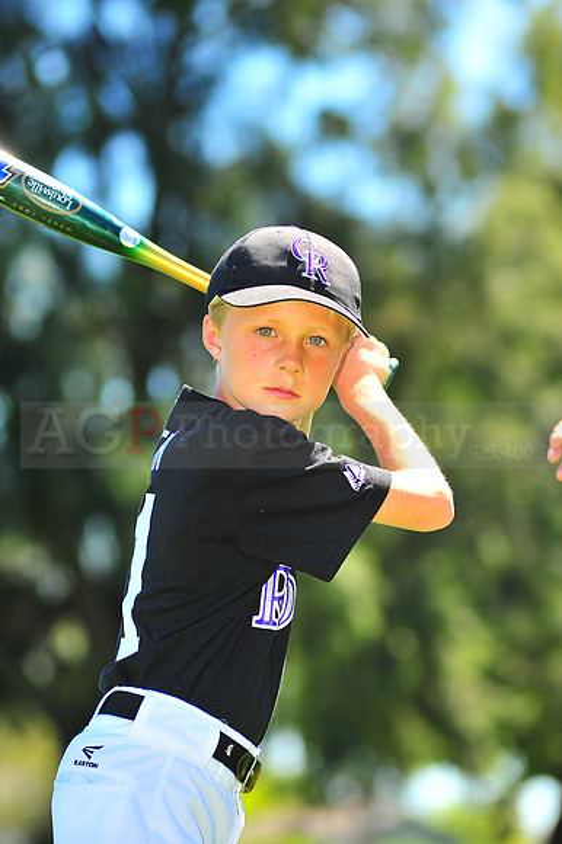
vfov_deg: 11.4
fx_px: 4220
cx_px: 281
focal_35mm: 180
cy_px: 422
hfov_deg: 7.6
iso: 200
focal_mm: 180
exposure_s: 1/500
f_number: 5
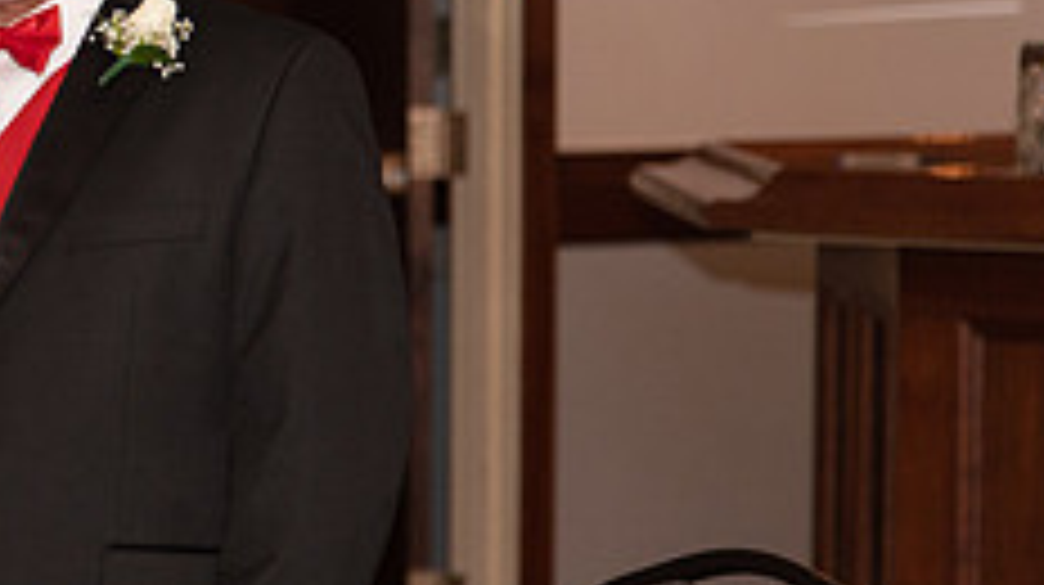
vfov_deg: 4.9
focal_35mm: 249
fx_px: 6887
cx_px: -140
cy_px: 119
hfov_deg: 8.6
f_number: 4
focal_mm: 95
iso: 800
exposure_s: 1/200
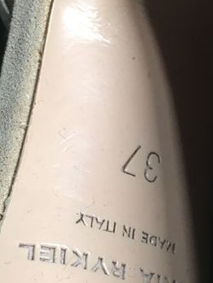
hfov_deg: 16.8
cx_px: 177
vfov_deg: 22.5
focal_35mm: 87
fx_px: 714
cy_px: 155
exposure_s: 1/33
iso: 80
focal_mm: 4.15
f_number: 2.2
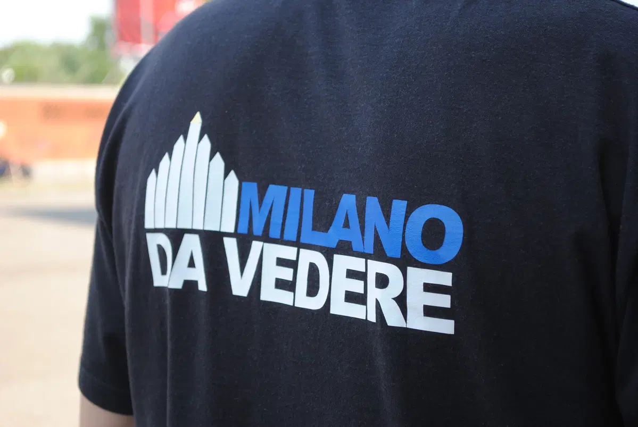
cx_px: 319
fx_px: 1464
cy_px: 214
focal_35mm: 82
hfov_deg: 24.6
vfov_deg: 16.6
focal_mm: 55
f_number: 5.6
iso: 160
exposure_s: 1/125
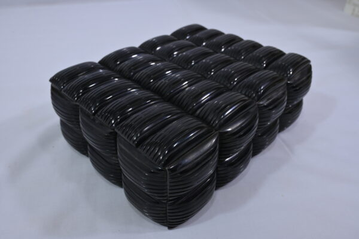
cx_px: 180
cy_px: 120
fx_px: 289
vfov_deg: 44.9
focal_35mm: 29
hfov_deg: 63.7
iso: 500
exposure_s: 1/125
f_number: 7.1
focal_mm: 29
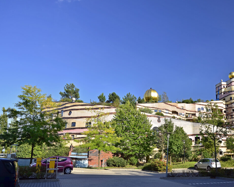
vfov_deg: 49.1
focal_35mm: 30
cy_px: 93
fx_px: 205
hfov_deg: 59.0
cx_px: 141
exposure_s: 1/125
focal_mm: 17
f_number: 5.6
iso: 100
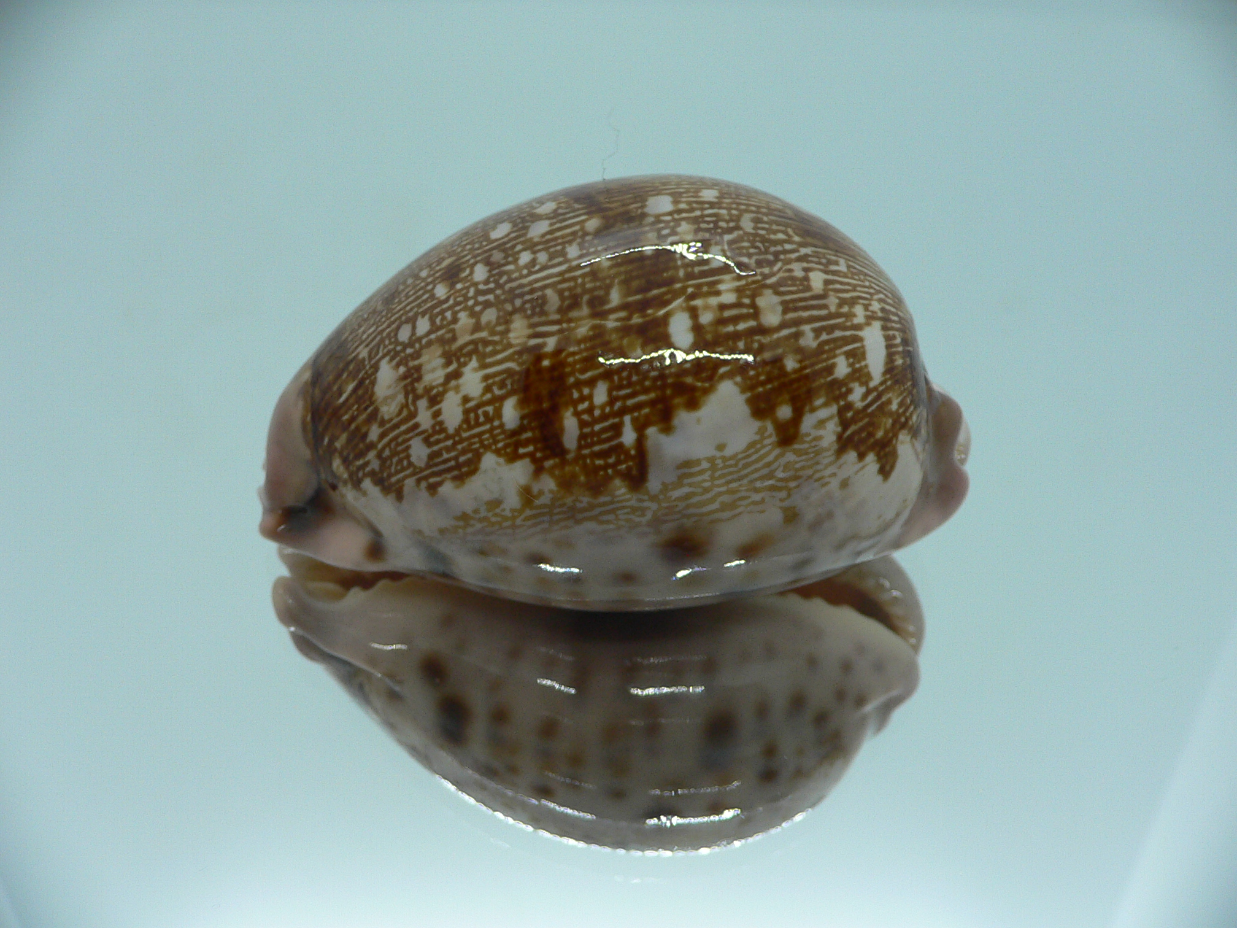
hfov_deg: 52.6
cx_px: 618
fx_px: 1251
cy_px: 464
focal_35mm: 35
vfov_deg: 40.7
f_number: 2.8
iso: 100
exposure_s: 1/60
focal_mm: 4.6
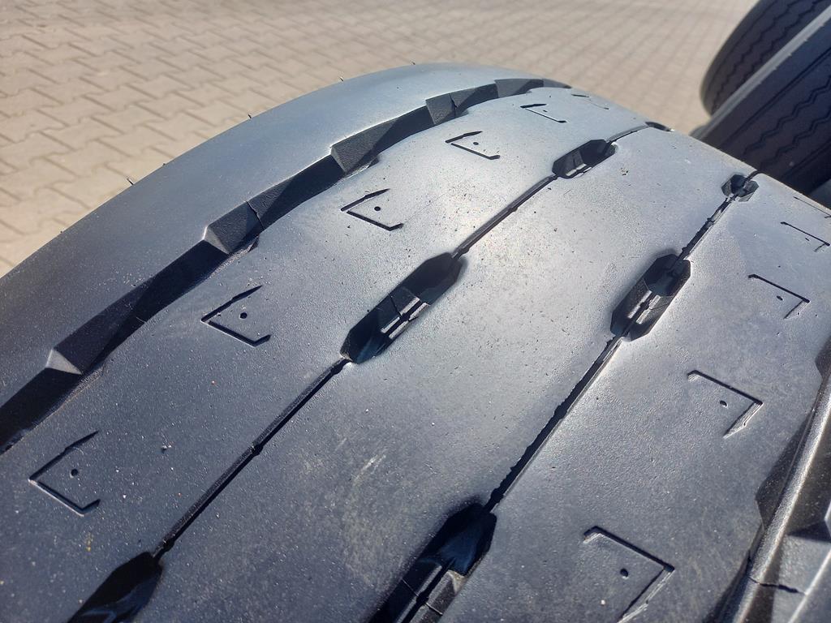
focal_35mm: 25
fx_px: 600
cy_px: 312
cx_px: 416
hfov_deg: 69.4
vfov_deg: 54.9
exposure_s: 1/736
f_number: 1.8
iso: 50
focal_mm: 4.65
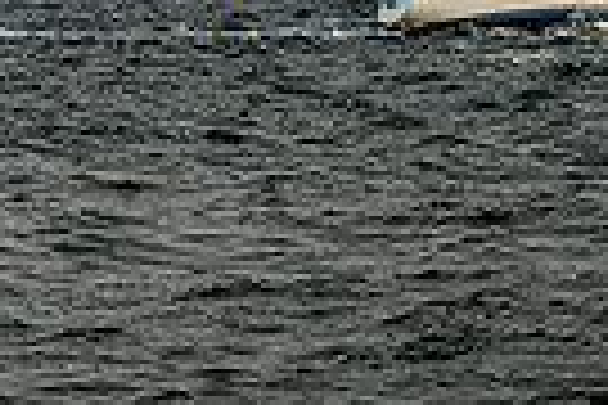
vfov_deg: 3.1
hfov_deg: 4.6
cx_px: -384
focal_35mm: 447
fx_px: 7549
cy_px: -270
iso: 640
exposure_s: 1/2500
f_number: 4.5
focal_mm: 100
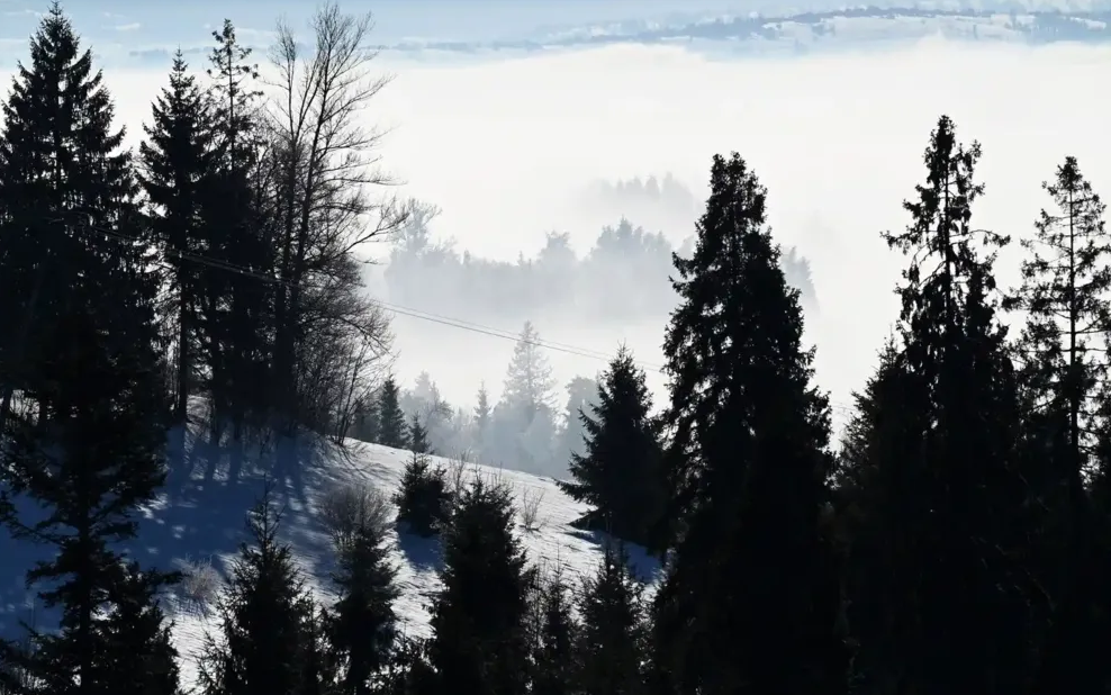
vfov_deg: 4.8
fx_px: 8359
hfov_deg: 7.6
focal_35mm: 276
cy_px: 326
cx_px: 554
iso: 250
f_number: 9
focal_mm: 270
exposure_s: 1/2500
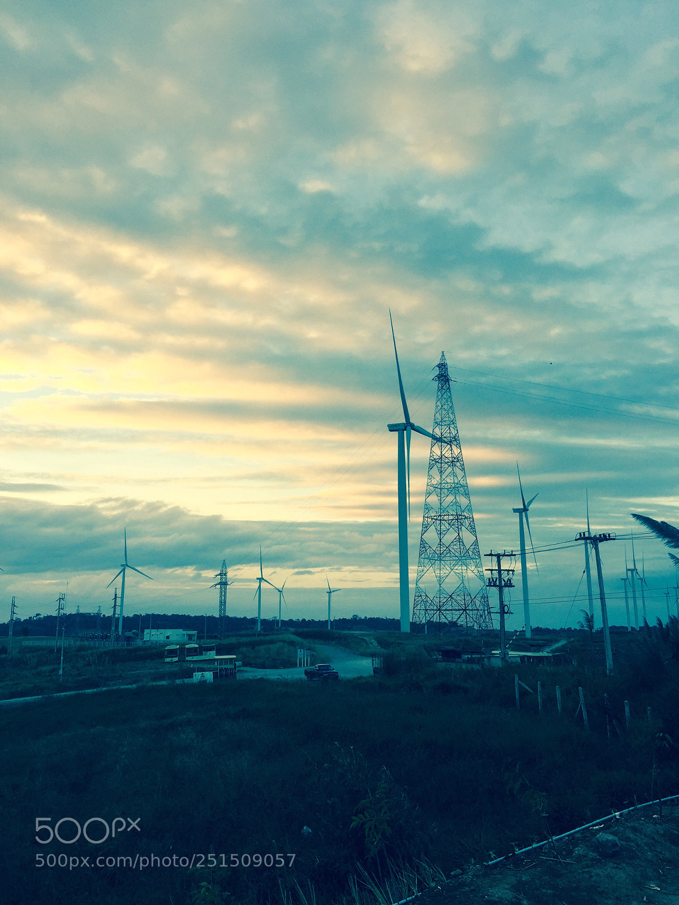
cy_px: 452
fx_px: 758
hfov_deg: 48.2
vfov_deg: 61.7
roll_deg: -0.3
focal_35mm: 29
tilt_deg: +13.3
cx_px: 340
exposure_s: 1/195
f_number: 2.2
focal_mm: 4.15
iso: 32
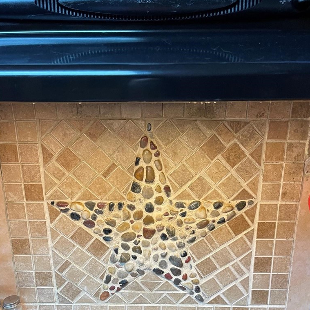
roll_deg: -0.1
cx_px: 154
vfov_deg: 52.0
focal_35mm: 31
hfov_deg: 52.5
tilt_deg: -16.4
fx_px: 314
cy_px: 192
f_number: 1.6
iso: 250
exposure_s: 1/60
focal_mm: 5.1
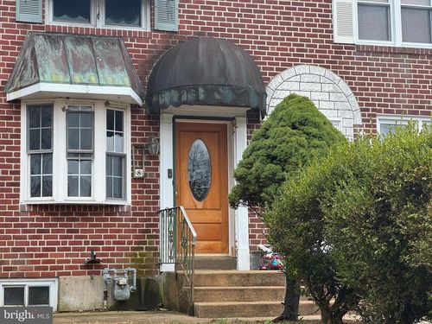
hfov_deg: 25.3
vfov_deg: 19.1
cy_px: 162
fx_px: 961
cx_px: 216
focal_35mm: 77
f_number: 2.8
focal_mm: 9
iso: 25
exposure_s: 1/161
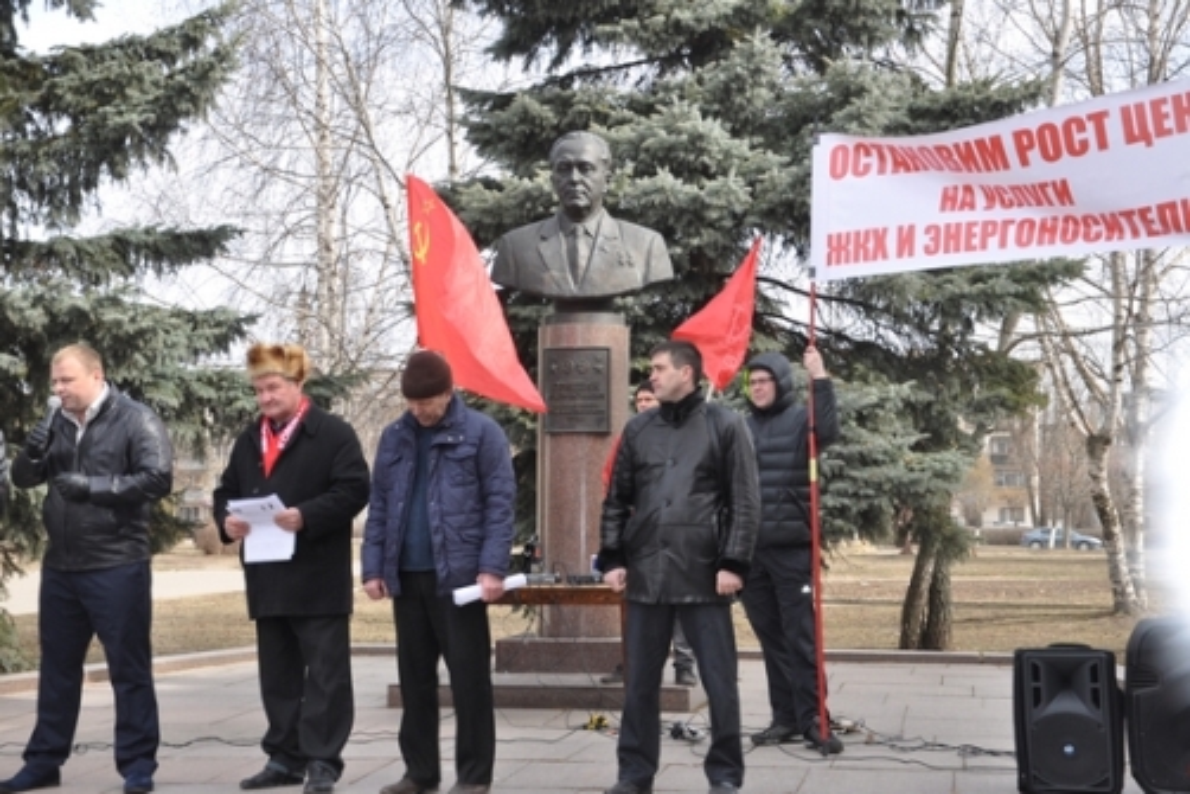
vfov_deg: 20.2
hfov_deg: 29.9
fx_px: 2232
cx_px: 595
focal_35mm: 68
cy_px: 397
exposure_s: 1/200
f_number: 7.1
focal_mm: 45
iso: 200
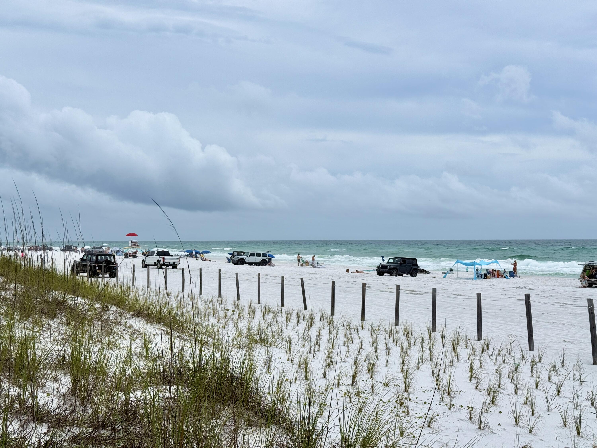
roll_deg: +0.1
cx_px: 298
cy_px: 224
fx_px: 828
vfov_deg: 30.3
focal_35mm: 48
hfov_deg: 39.7
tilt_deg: +0.1
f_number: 1.78
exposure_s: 1/11364
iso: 50
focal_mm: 6.76
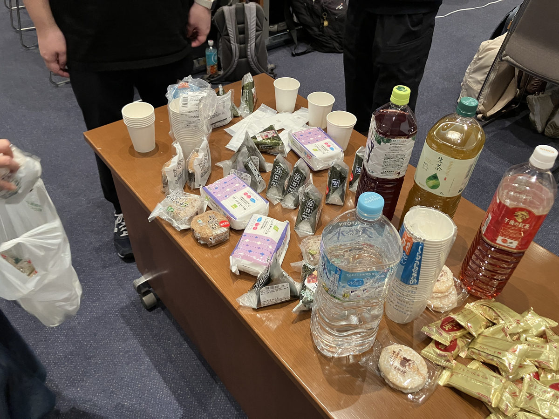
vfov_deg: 49.7
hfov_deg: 63.4
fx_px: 452
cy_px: 210
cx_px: 280
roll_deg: -3.6
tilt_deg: -41.7
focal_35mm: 28
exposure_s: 1/60
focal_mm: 3.99
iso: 160
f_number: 1.8
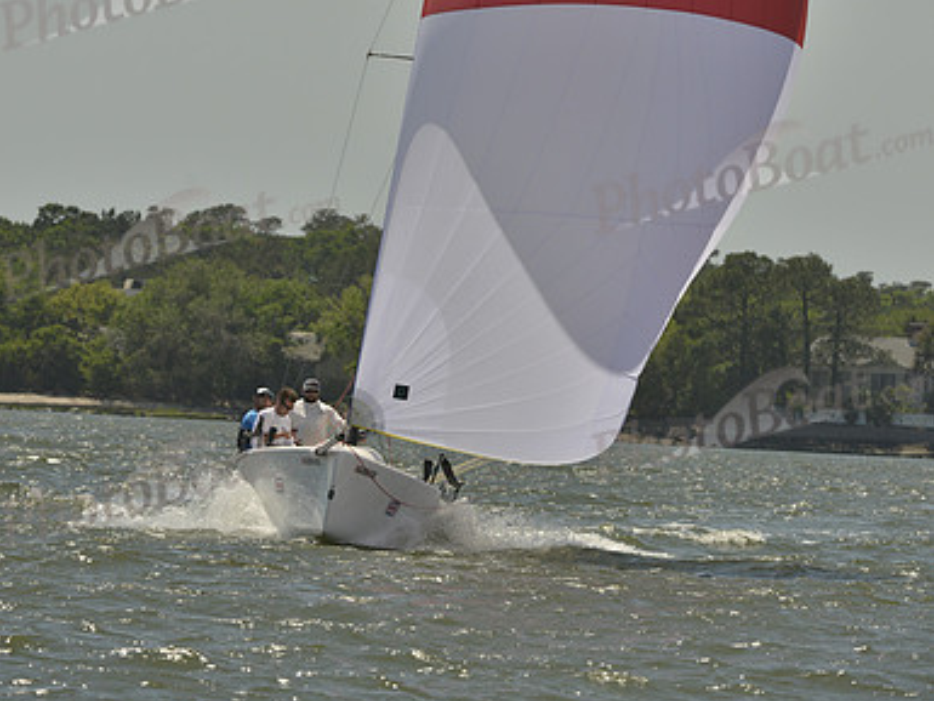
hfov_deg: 4.6
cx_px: 467
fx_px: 11741
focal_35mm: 435
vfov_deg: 3.4
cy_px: 80
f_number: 10
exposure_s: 1/1250
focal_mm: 300
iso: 280
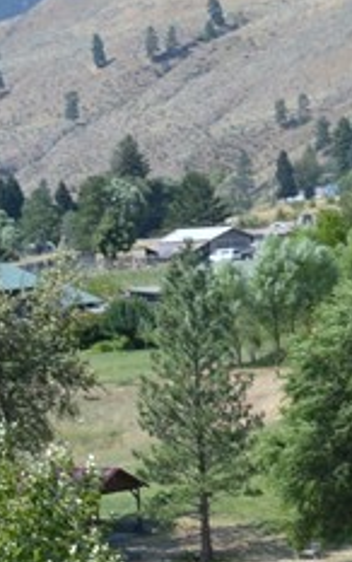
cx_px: -23
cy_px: 765
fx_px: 2834
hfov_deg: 7.1
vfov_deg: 11.0
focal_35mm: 185
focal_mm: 26
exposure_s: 1/200
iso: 100
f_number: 7.1
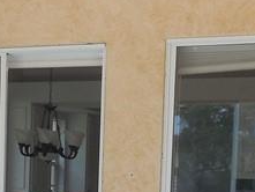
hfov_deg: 16.9
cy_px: 301
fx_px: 855
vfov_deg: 12.1
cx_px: 78
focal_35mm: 116
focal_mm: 4.5
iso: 125
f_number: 3.1
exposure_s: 1/400
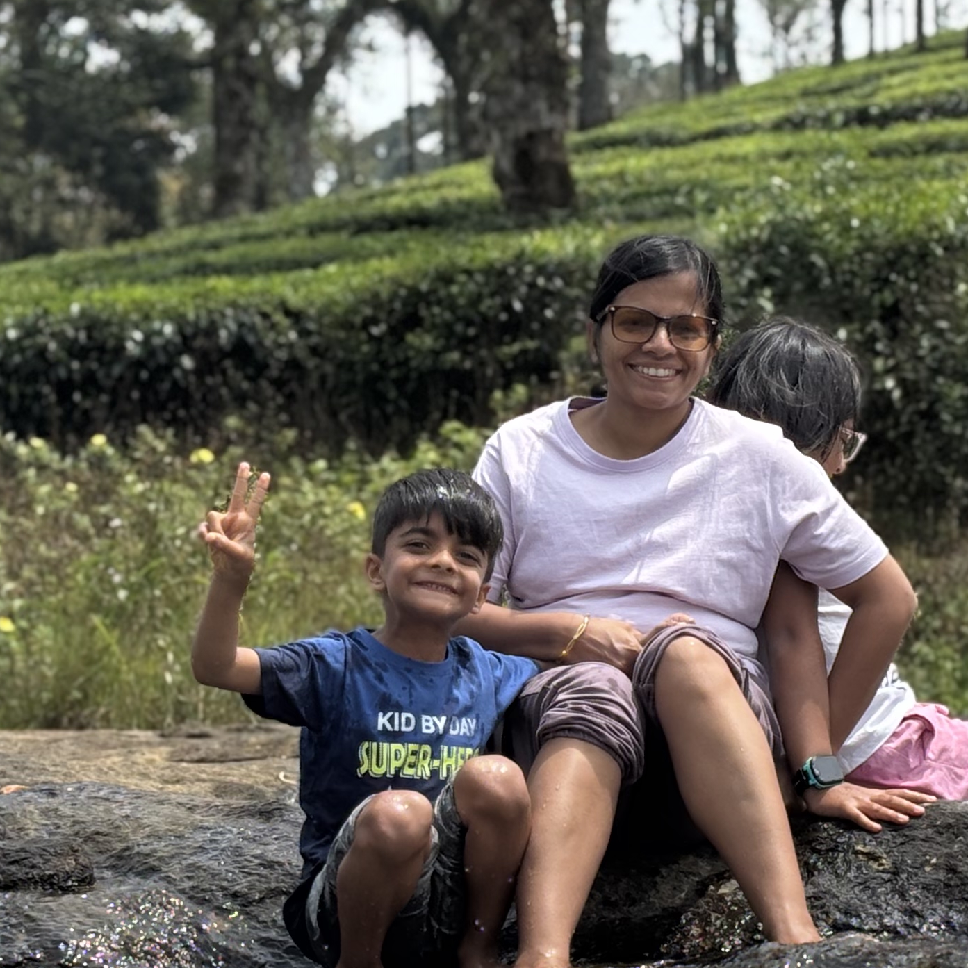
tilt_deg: +4.8
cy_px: 701
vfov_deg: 13.1
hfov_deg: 13.1
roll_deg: +0.7
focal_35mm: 133
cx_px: 607
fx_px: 4208
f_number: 1.6
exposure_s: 1/1695
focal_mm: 5.96
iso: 32
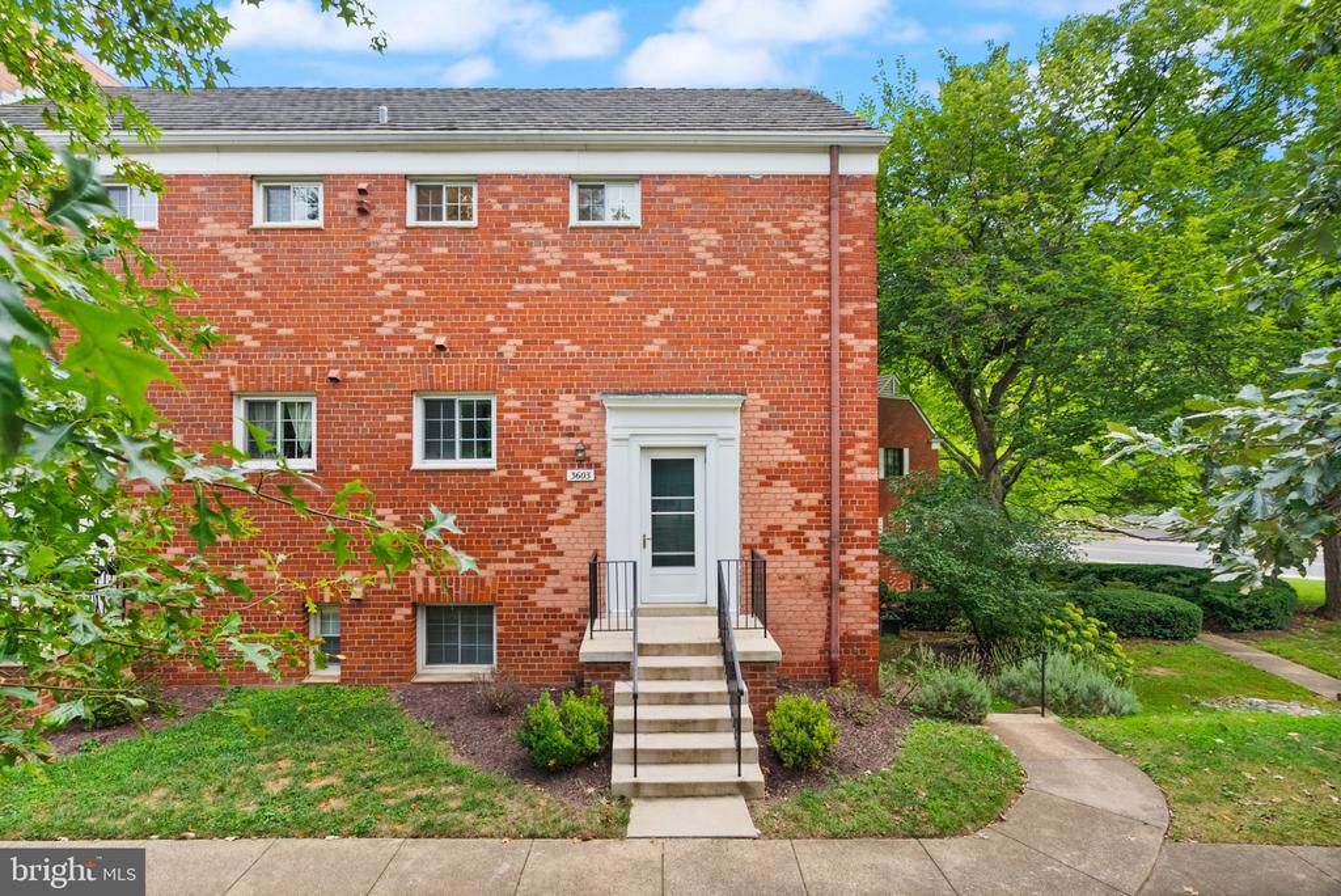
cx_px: 670
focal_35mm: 16
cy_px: 448
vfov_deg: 73.8
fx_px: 596
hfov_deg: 96.7
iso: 800
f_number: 8
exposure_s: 1/80
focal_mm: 16
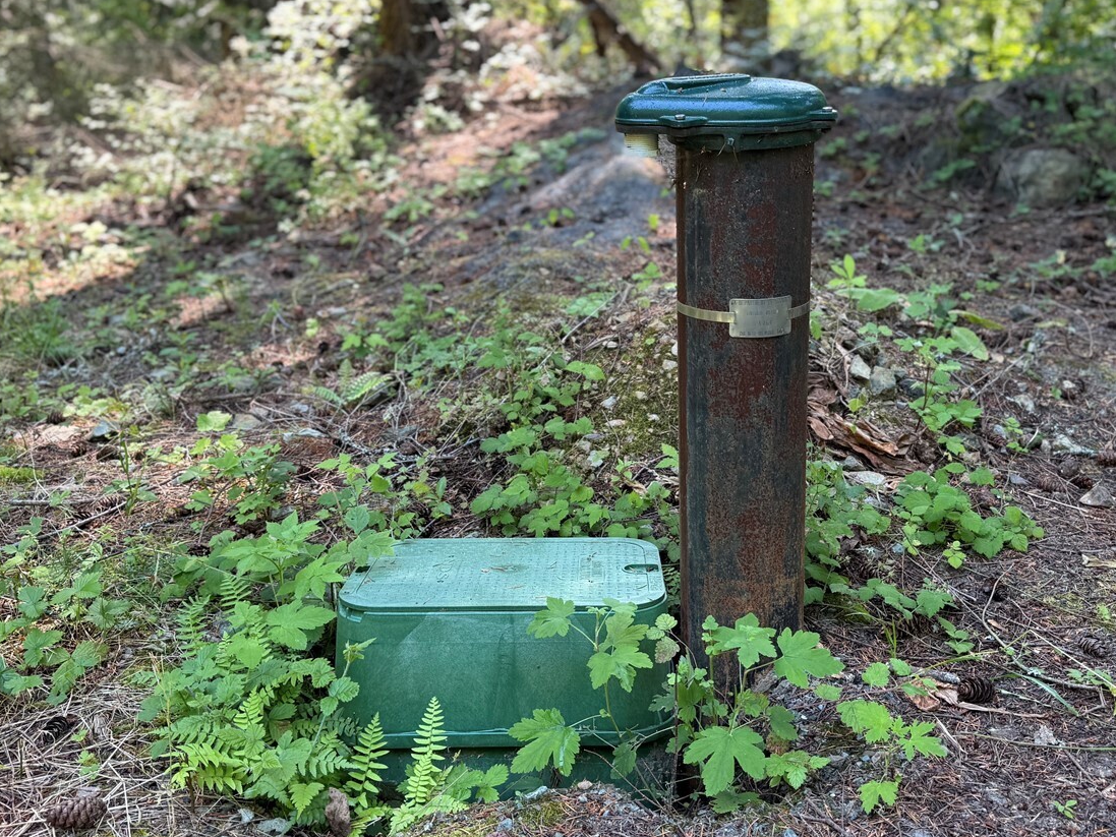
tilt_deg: -16.1
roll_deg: +2.8
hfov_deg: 52.4
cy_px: 372
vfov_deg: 40.7
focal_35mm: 35
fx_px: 1129
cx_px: 648
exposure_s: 1/121
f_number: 1.78
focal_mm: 6.76
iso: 80
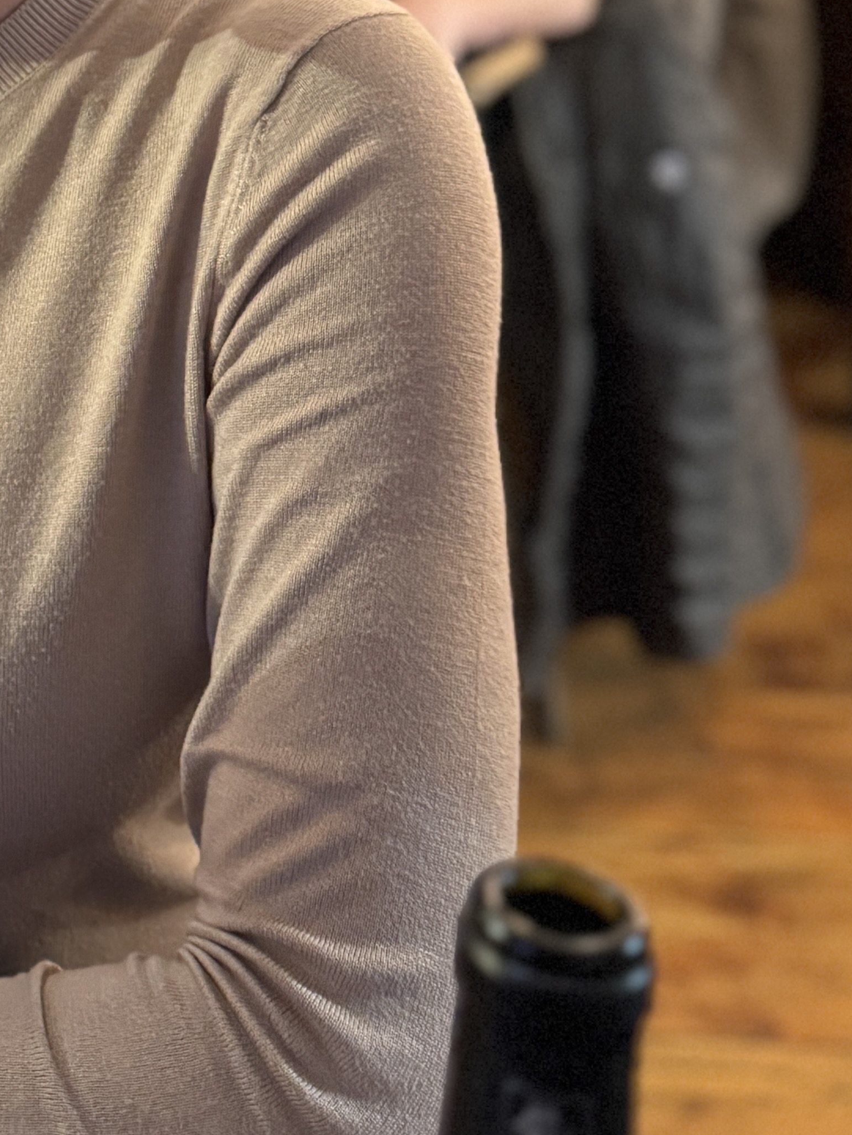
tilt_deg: -11.7
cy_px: -72
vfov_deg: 26.9
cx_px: -215
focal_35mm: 67
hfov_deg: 20.3
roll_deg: -0.6
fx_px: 2198
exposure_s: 1/33
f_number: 1.78
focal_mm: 6.76
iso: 800
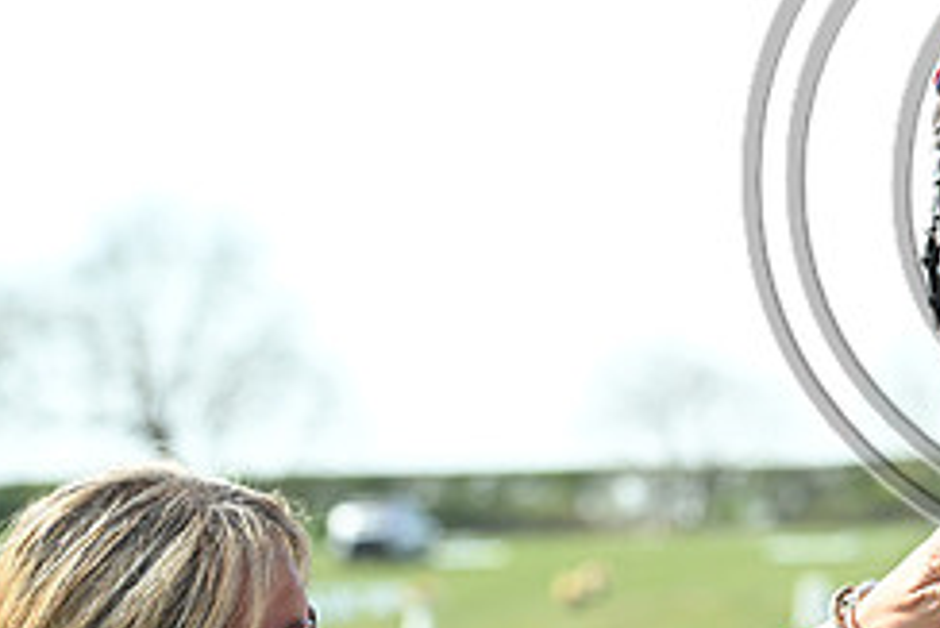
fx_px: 6087
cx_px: 1094
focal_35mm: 233
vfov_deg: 5.9
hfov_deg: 8.7
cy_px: 125
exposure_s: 1/1250
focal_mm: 98
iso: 720
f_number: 5
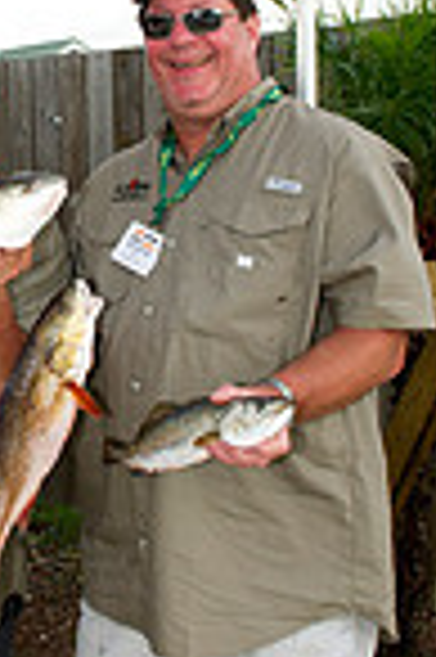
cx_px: -61
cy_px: 158
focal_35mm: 74
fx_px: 1347
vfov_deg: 27.0
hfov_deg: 17.7
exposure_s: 1/250
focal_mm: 24
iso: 200
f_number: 7.1
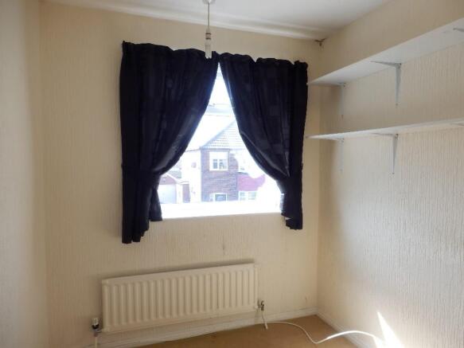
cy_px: 174
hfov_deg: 71.6
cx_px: 232
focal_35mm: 24
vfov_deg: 56.8
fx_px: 322
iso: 80
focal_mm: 4.2
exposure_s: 1/100
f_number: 3
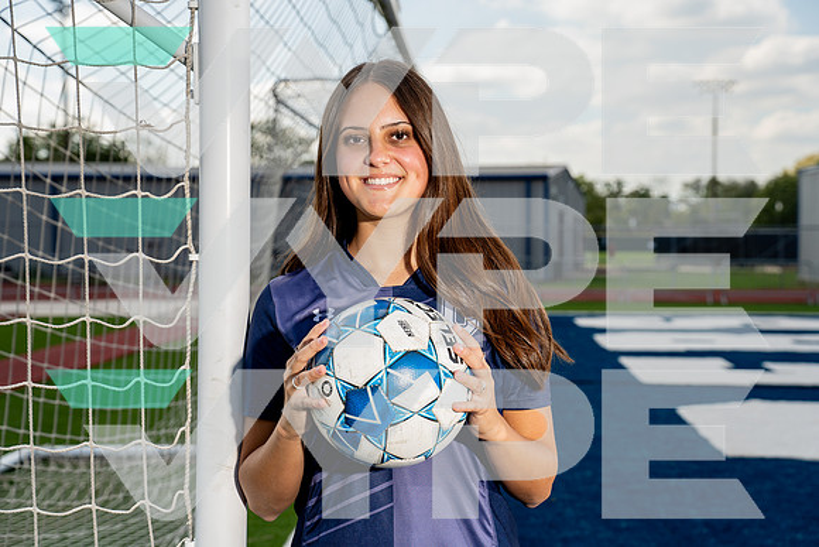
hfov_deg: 30.5
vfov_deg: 20.6
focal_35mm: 66
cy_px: 274
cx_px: 410
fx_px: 1502
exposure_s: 1/250
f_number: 5.6
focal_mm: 66
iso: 100
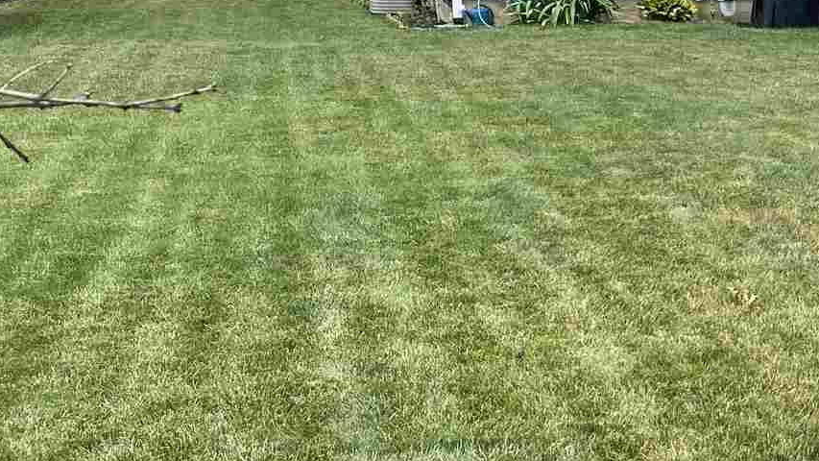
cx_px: 949
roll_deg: +0.5
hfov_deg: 27.7
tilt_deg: -8.0
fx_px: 1477
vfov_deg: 17.7
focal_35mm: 68
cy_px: 132
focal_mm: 4.25
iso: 32
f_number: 1.8
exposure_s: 1/1727
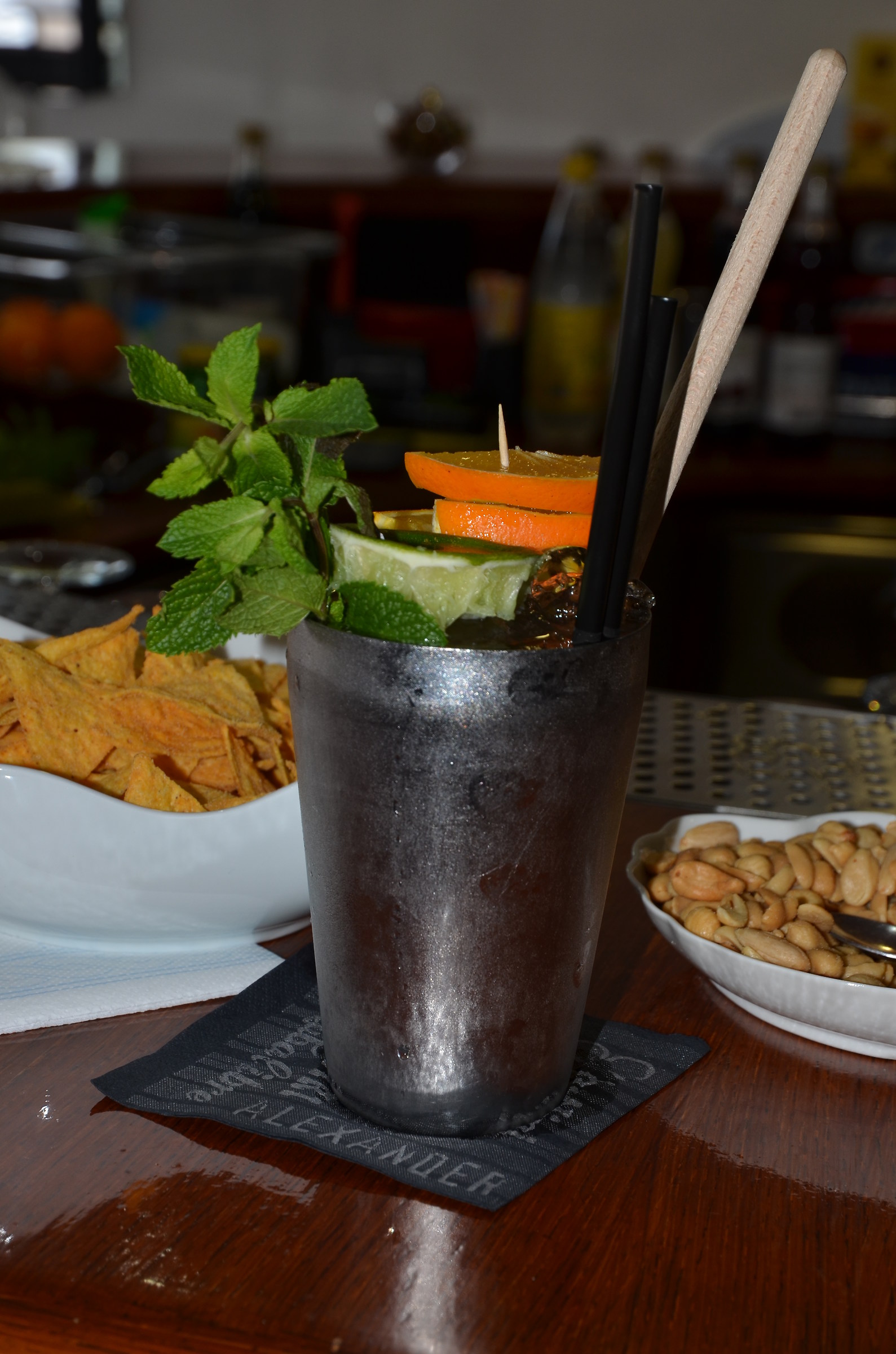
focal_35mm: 78
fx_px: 2926
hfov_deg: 17.4
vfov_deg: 26.0
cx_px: 448
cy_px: 677
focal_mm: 52
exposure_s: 1/60
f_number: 8
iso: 200
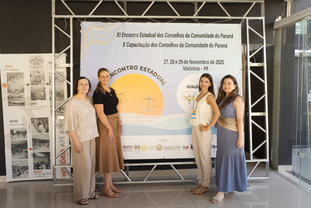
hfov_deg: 54.4
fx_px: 302
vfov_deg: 37.9
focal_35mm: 35
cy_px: 104
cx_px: 156
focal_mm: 35
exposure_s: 1/100
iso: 320
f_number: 4
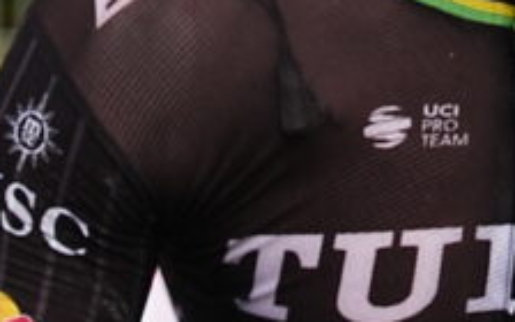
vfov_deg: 7.0
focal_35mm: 177
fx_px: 2484
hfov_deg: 11.7
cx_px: 572
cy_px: -432
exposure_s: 1/3200
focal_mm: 39
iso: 640
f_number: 2.8
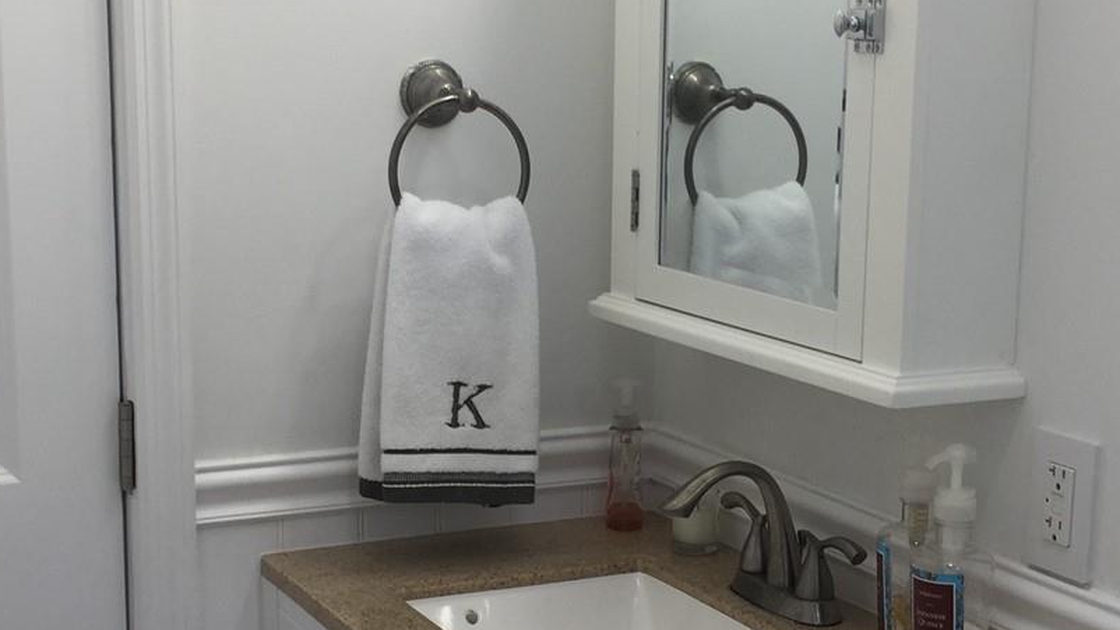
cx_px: 607
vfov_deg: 19.0
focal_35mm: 63
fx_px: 1871
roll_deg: -2.2
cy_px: 430
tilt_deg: -12.9
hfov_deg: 33.3
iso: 32
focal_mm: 4.15
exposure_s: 1/60
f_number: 2.2
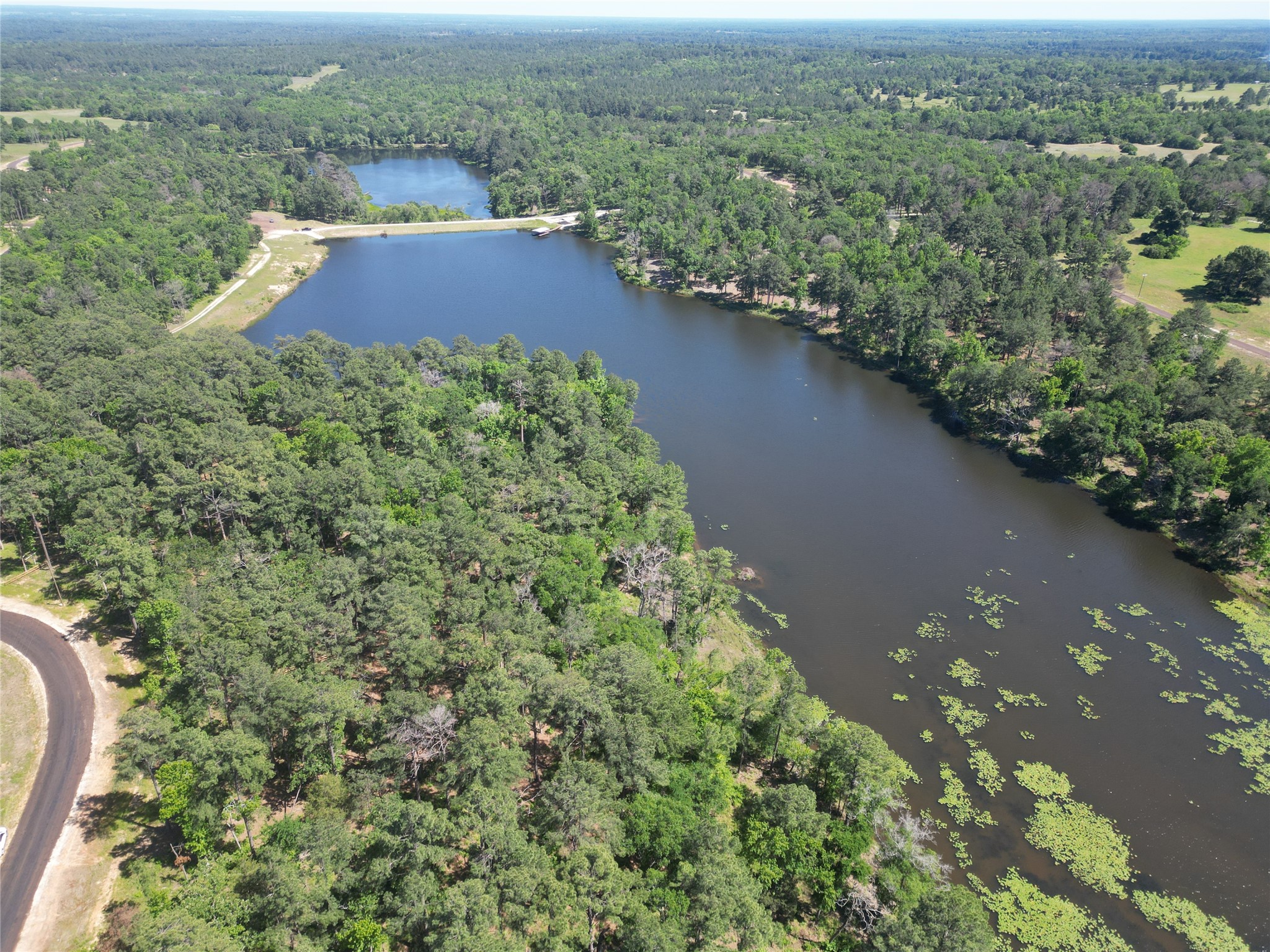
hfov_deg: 71.6
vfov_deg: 56.8
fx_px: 881
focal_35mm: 24
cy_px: 476
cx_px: 635
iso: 120
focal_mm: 6.72
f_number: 1.7
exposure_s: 1/1250
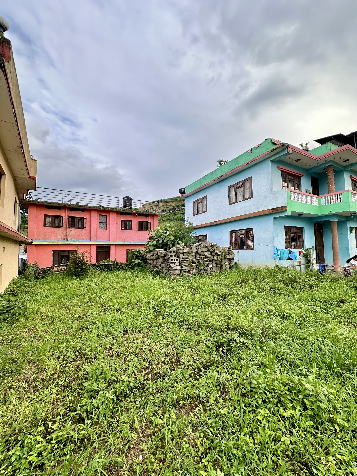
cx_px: 178
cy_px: 238
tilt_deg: +3.8
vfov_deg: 102.1
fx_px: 193
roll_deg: +0.6
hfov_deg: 85.7
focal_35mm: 14
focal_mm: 2.22
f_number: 2.2
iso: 64
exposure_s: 1/99
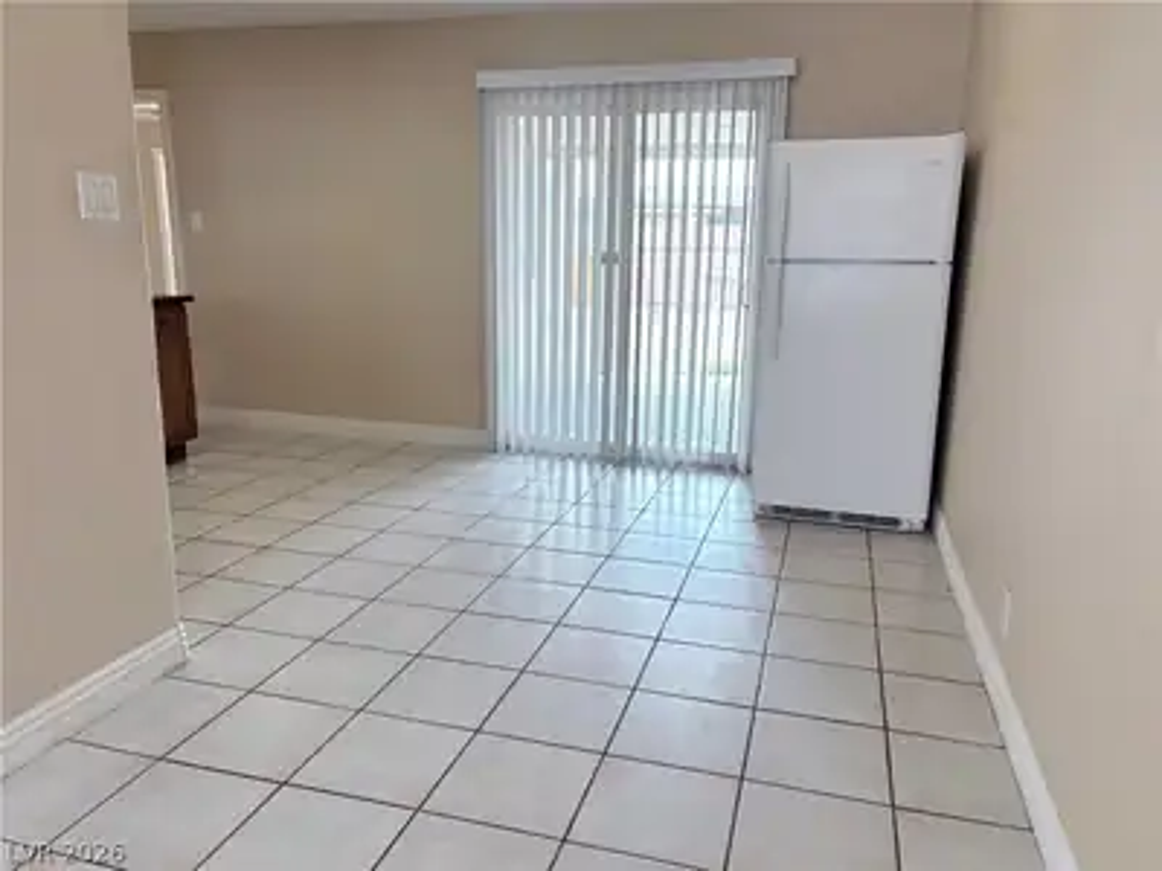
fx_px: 873
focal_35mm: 26
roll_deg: -0.4
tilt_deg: -12.6
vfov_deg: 53.1
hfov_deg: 67.3
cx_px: 581
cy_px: 436
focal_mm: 5.96
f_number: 1.6
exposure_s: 1/120
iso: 64
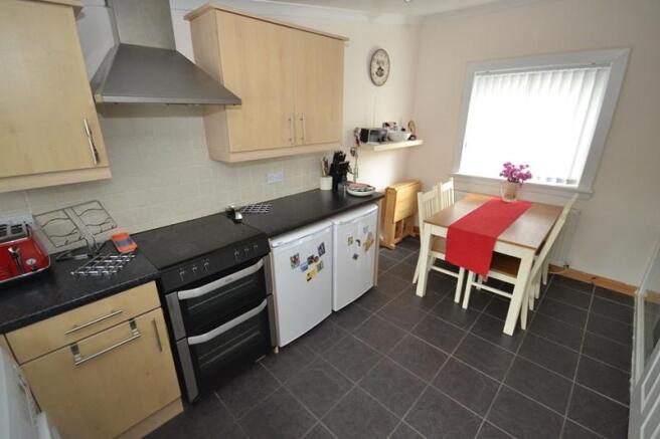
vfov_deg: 77.3
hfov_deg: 100.4
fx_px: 275
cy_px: 220
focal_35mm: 15
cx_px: 330
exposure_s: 1/125
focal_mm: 10
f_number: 4
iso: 1600
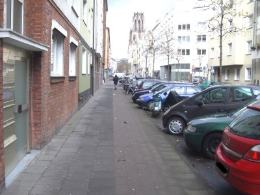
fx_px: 263
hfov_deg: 52.6
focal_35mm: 35
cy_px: 98
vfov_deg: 40.7
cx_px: 130
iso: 50
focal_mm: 5.8
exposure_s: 1/250
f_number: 2.6
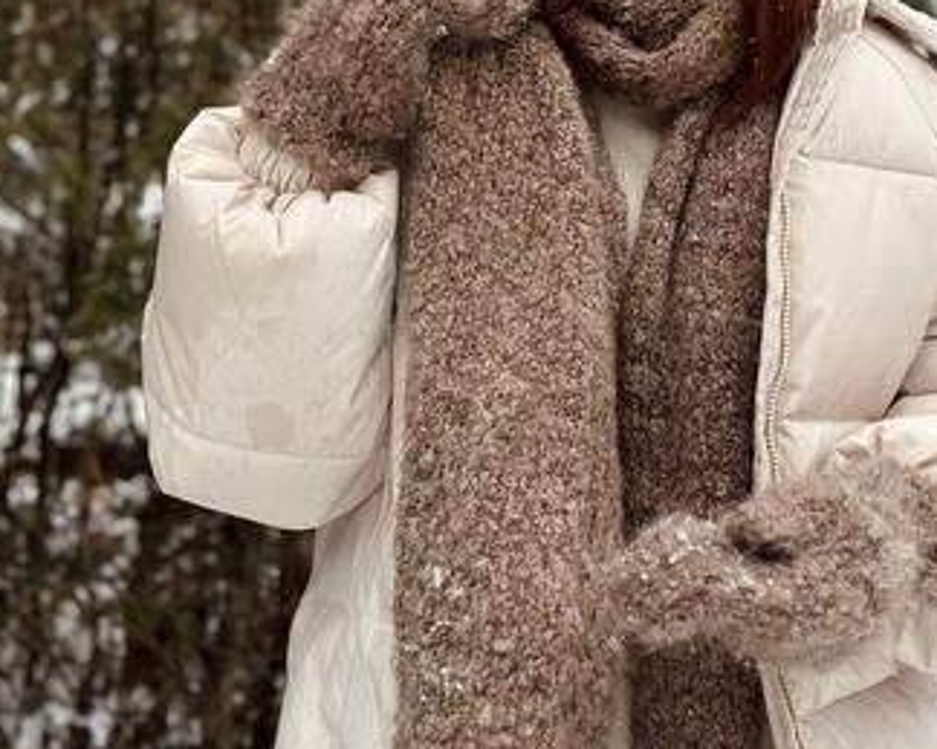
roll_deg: -0.6
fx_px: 2052
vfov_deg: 20.3
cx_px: 442
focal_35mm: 74
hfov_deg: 25.7
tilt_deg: -0.7
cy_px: 81
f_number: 1.78
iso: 80
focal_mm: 6.86
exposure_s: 1/209
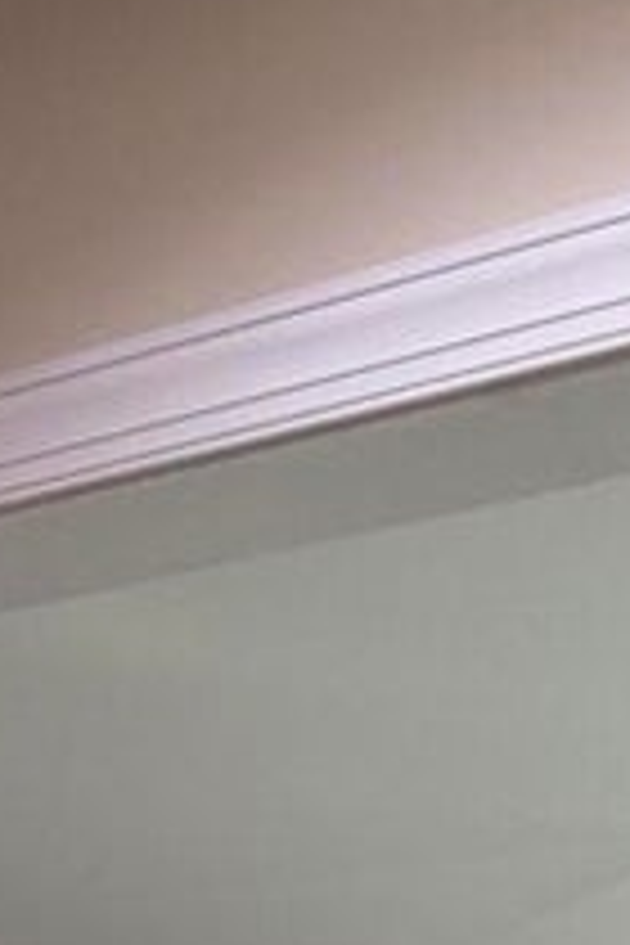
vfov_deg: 18.7
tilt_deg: -7.8
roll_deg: -1.9
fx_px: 1864
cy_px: 1872
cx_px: 688
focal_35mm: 71
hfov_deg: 18.5
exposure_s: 1/120
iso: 200
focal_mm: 2.22
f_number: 2.2
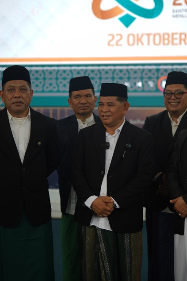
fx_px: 483
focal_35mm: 62
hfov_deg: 21.9
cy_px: 133
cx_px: 105
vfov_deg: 32.4
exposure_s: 1/100
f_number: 1.6
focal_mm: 50
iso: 80
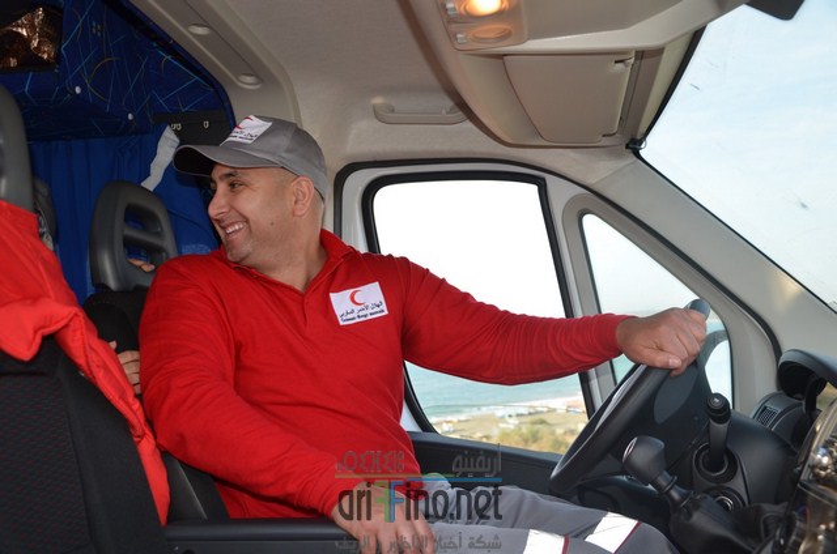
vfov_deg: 35.3
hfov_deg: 51.4
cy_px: 277
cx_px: 418
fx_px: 870
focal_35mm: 38
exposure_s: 1/250
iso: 200
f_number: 4
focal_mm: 25
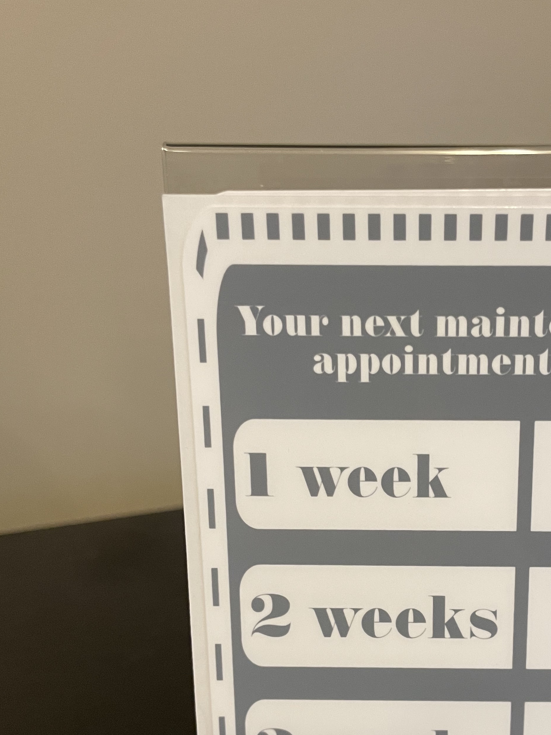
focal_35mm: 42
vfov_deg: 43.9
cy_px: 513
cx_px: 419
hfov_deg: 33.6
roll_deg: +0.3
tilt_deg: -18.2
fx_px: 891
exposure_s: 1/60
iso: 500
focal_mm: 4.2
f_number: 1.6
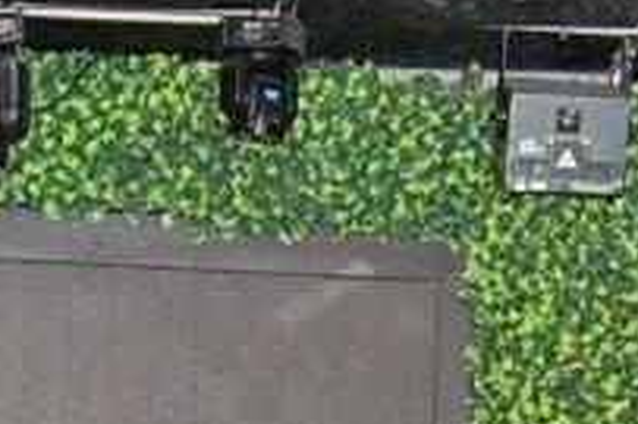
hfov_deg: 8.4
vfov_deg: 5.4
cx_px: 248
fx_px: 4338
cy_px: 986
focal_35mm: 245
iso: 1100
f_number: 3.8
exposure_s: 1/60
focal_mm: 22
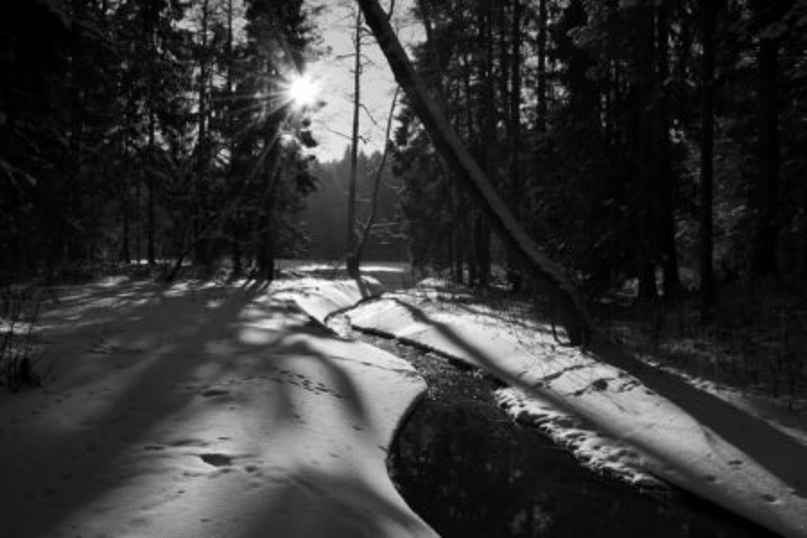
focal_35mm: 30
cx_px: 404
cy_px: 269
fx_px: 672
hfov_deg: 61.9
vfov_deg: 43.6
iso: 400
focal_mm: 20
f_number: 18
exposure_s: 1/400
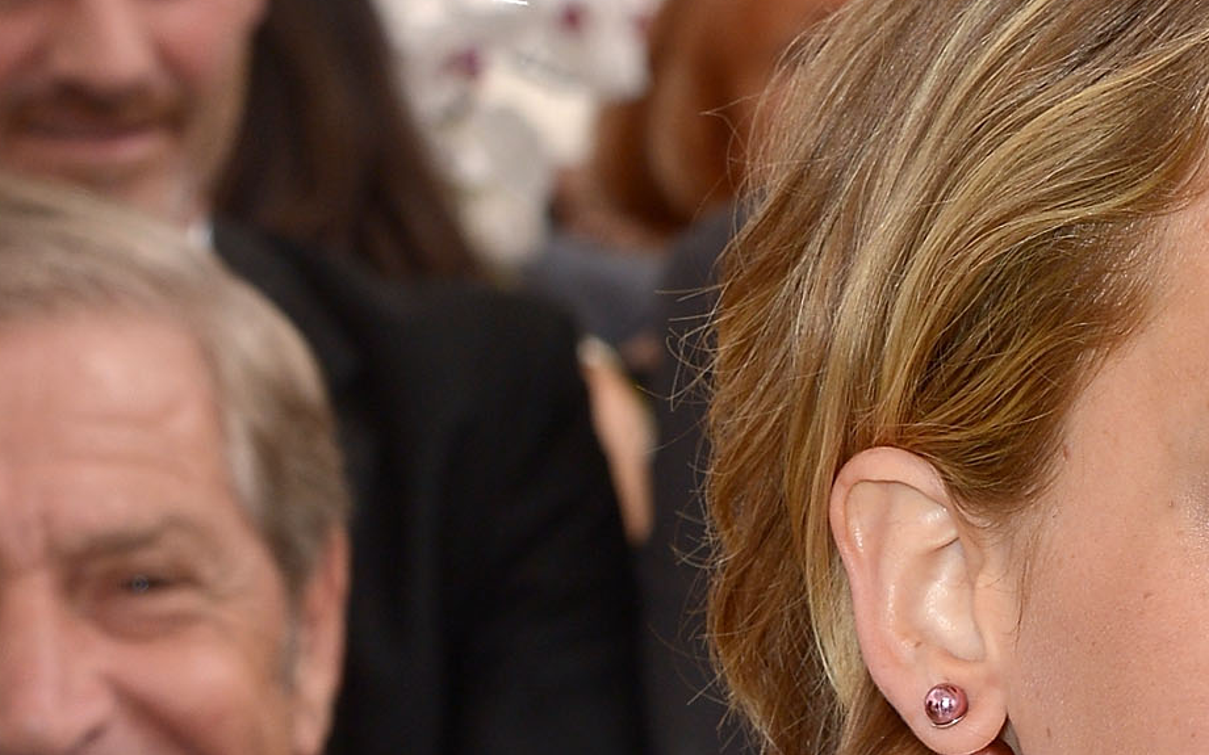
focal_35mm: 216
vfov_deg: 6.0
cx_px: 1303
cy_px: 1278
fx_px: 7117
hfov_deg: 9.6
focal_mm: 65
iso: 500
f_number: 8
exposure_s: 1/250
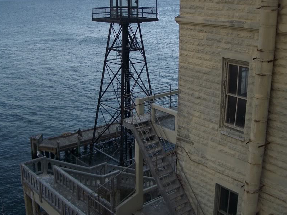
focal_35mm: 45
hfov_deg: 42.1
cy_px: 79
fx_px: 373
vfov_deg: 32.0
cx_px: 140
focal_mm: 5.8
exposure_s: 1/320
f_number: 2.6
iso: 50
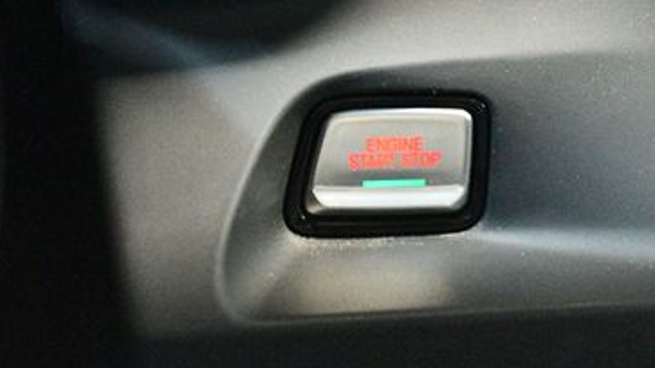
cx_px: 521
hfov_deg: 22.0
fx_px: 1667
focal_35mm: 96
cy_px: 96
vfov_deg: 12.6
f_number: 5
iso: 12800
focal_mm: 35
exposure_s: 1/25
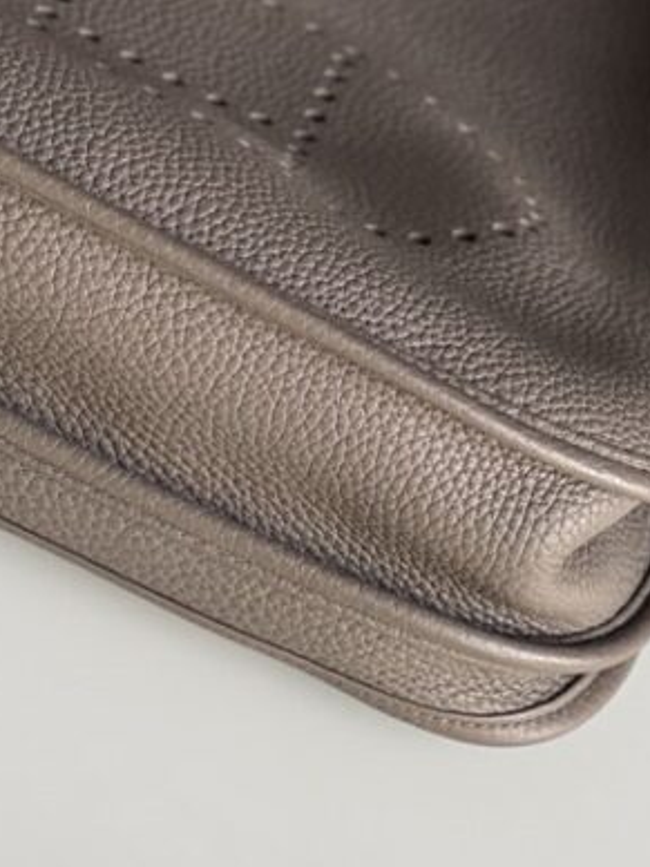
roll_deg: -26.5
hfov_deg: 9.6
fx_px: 3856
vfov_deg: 12.8
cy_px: 236
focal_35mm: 154
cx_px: 87
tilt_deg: -39.5
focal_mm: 7.5
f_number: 2.2
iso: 160
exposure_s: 1/121
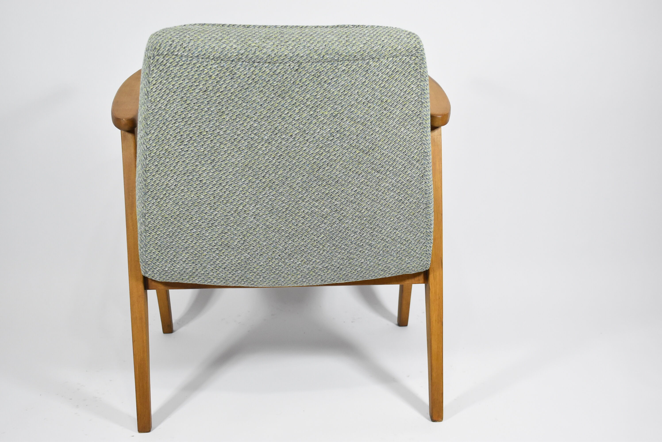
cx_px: 331
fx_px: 939
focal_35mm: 51
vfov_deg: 26.5
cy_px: 221
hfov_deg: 38.9
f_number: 4.5
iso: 1600
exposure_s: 1/125
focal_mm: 34
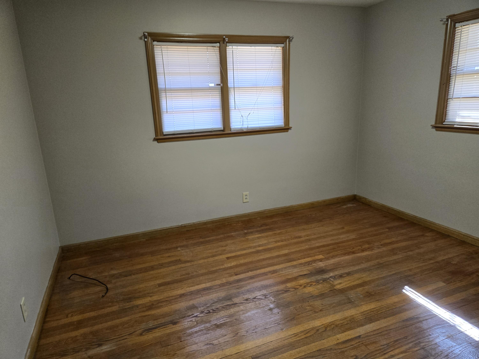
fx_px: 318
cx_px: 240
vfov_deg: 58.9
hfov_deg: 73.9
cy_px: 180
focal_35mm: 23
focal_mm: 5.4
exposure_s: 1/120
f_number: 1.8
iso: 200
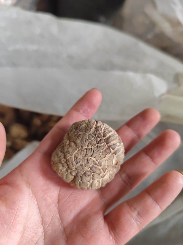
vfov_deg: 73.9
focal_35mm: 23
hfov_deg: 58.9
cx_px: 92
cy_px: 122
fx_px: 162
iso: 1250
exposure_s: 1/25
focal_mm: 6.14
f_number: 1.65
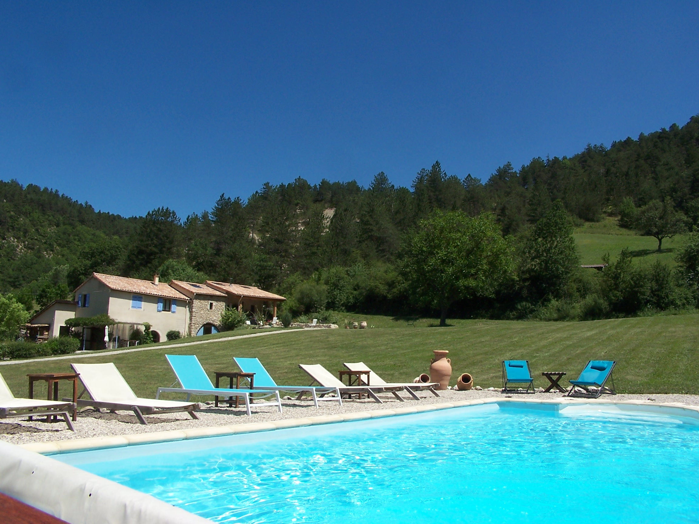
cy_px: 262
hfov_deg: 49.0
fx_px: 767
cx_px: 350
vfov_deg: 37.7
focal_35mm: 38
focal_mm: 6.3
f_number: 5.6
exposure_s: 1/350
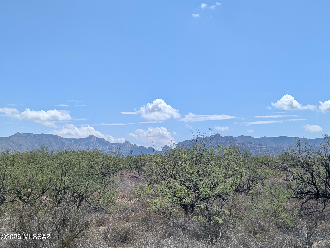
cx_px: 165
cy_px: 124
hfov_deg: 38.9
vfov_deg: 29.7
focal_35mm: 49
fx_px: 468
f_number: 1.68
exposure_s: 1/1789
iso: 20
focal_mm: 6.9
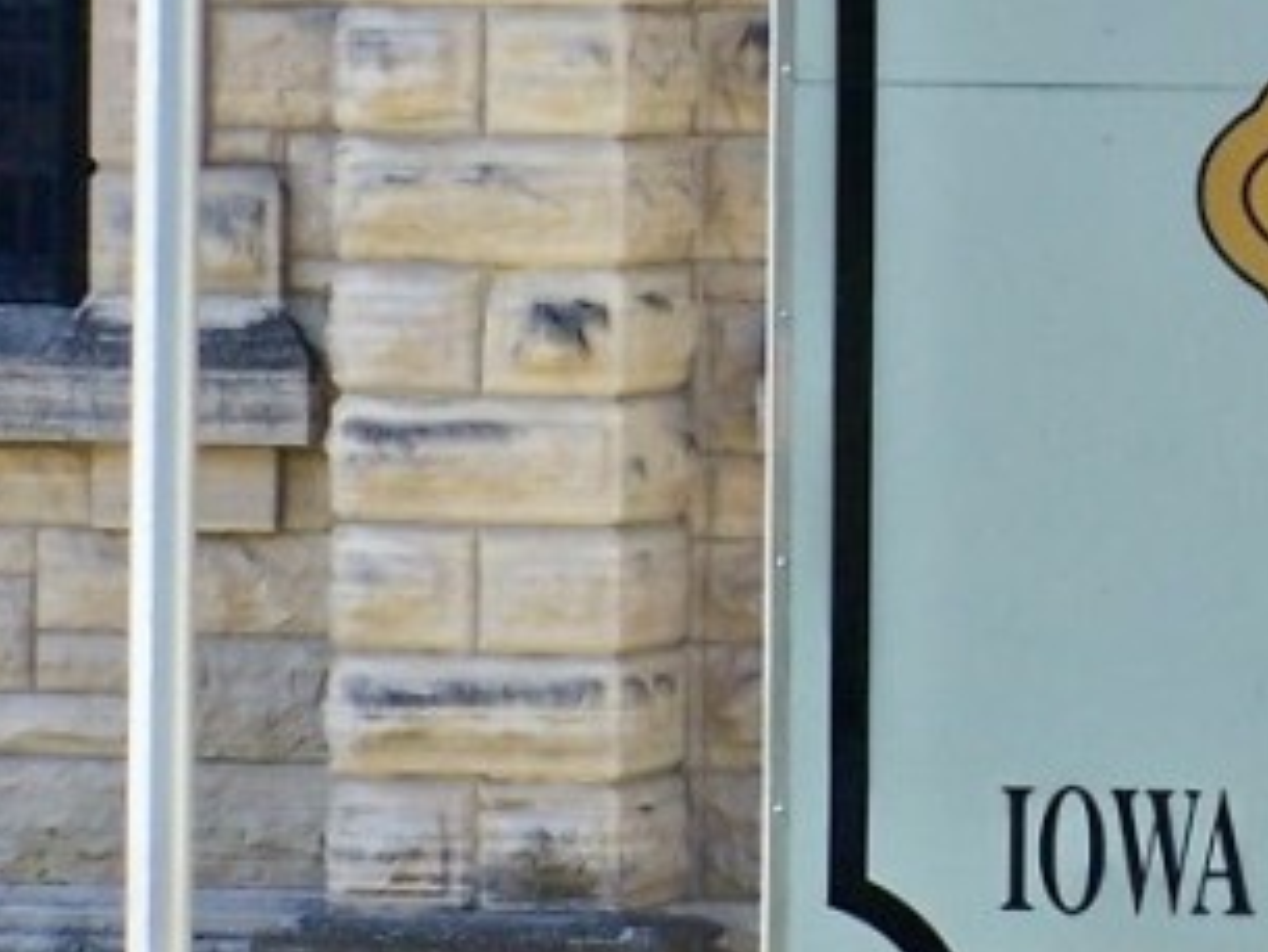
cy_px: 62
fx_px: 17113
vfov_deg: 3.2
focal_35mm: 467
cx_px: 2033
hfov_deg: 4.2
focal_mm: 23.1
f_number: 3.2
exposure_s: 1/180
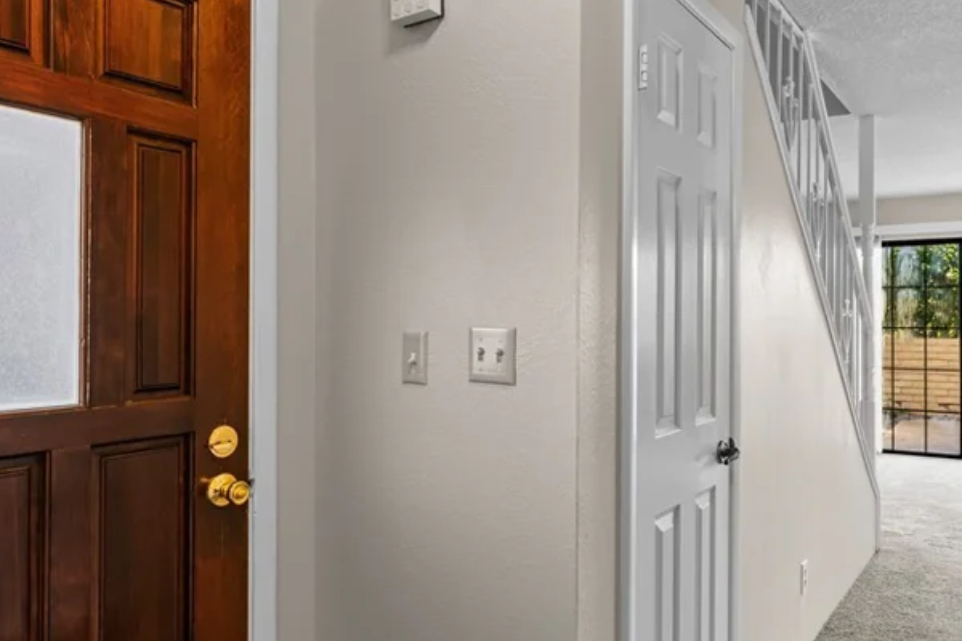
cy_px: 315
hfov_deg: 63.2
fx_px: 775
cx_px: 564
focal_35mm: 29
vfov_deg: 45.0
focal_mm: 17
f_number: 8
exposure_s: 1/15
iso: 500
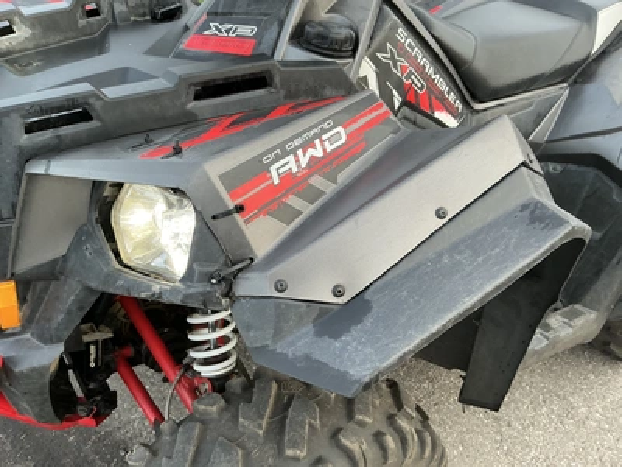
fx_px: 503
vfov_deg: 49.7
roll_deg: -5.6
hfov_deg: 63.4
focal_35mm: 28
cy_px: 234
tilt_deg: -36.9
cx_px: 311
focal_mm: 3
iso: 40
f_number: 1.8
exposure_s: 1/122
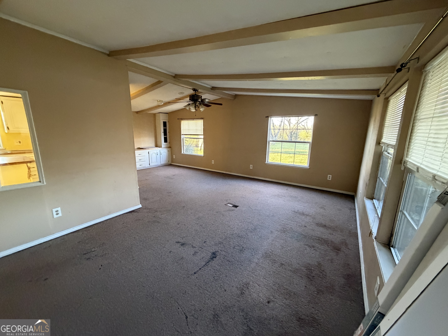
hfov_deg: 102.1
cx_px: 224
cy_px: 168
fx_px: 181
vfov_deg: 85.7
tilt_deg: -11.7
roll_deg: -0.4
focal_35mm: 14
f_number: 2.2
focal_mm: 2.22
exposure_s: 1/60
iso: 640
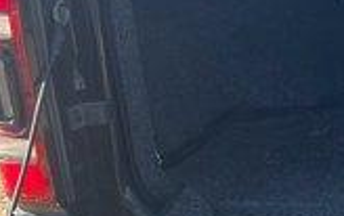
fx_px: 929
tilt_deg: -15.8
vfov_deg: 13.2
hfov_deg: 17.4
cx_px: 602
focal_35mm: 99
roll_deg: -1.8
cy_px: 145
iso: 80
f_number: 1.78
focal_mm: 6.86
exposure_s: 1/680
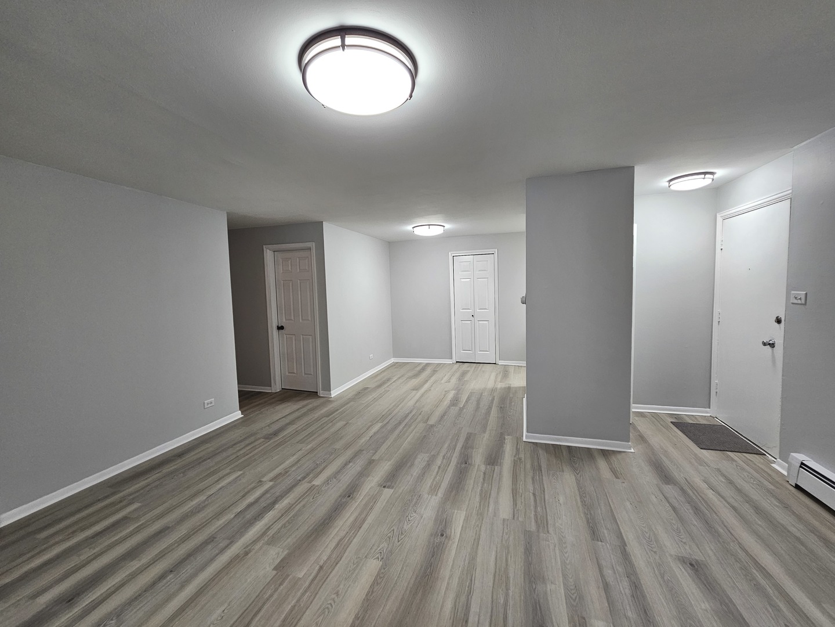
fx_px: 314
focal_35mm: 13
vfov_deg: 89.9
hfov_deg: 106.2
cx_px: 418
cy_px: 314
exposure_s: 1/60
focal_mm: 2.2
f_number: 2.2
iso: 125
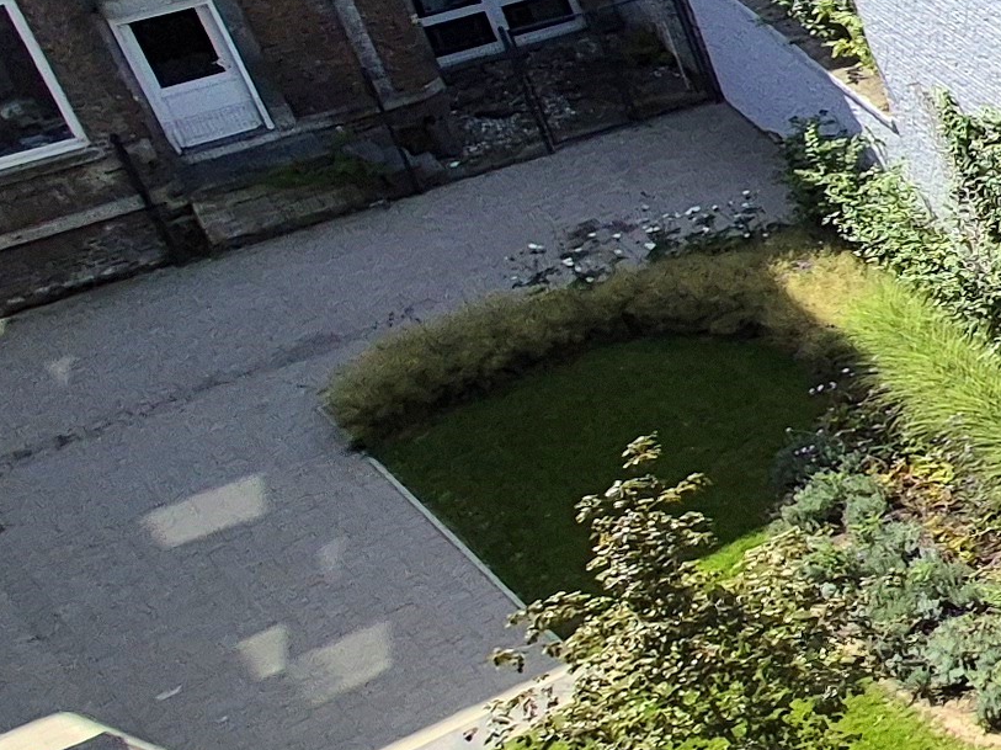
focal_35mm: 64
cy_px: 28
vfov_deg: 22.2
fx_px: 1850
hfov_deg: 16.3
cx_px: 2275
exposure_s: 1/2036
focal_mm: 2.2
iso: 50
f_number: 2.2
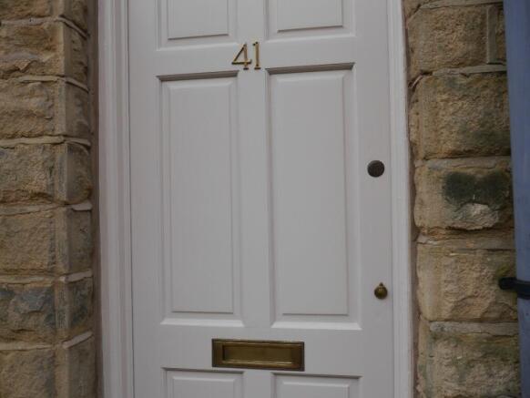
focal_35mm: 28
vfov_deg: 49.8
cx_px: 265
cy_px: 199
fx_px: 429
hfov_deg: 63.4
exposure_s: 1/400
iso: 160
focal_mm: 14
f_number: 6.3
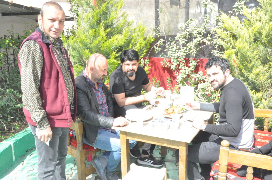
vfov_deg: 36.8
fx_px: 272
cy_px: 90
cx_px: 136
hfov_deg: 53.2
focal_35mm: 36
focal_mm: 24
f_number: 25
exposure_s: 1/200
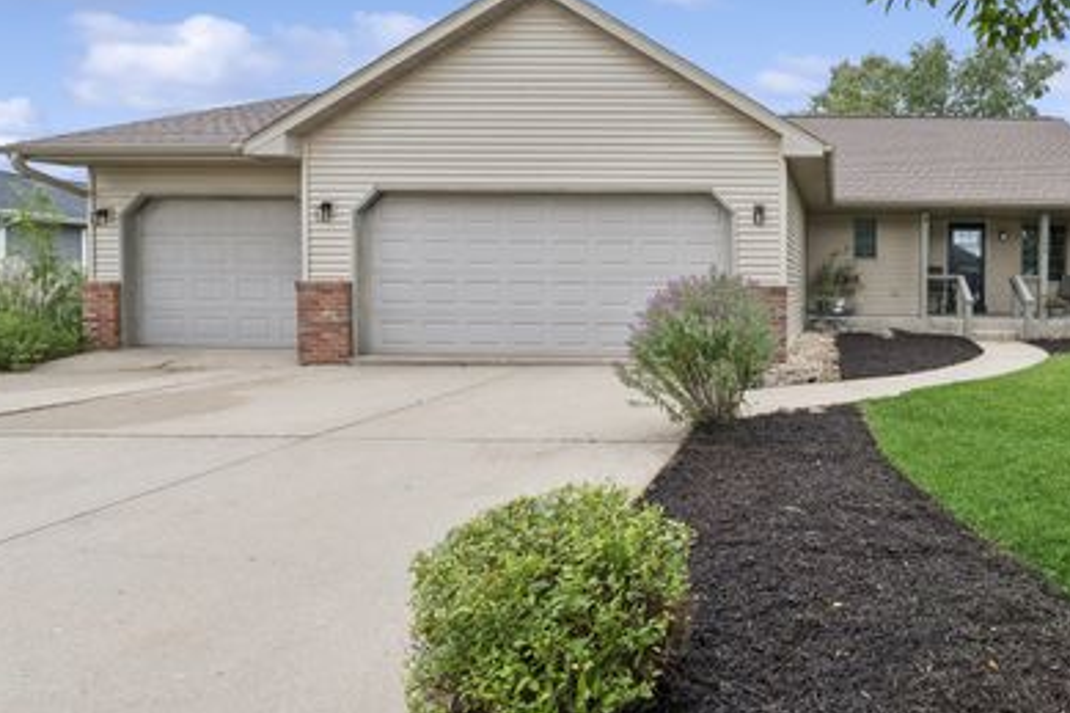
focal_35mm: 18
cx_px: 674
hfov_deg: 88.1
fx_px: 535
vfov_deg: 66.8
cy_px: 293
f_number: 8
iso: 200
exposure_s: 1/200
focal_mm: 14
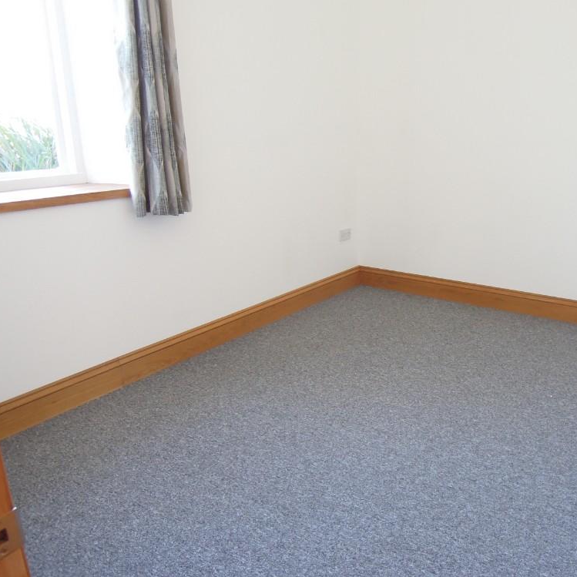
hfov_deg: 54.8
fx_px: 547
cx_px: 372
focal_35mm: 29
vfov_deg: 55.6
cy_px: 283
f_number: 2.8
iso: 280
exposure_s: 1/30
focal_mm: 4.3
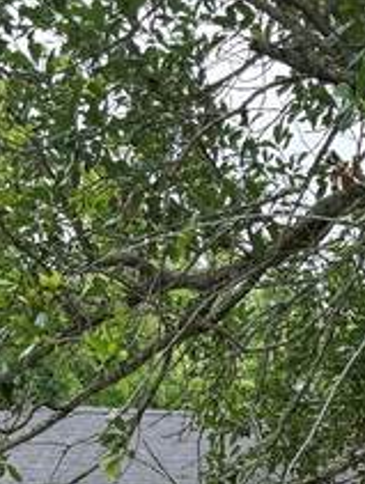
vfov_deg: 15.1
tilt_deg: -6.2
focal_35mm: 109
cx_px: 494
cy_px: 931
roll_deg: -0.7
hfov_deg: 13.1
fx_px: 1528
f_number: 1.78
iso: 100
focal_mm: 6.76
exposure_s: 1/1005
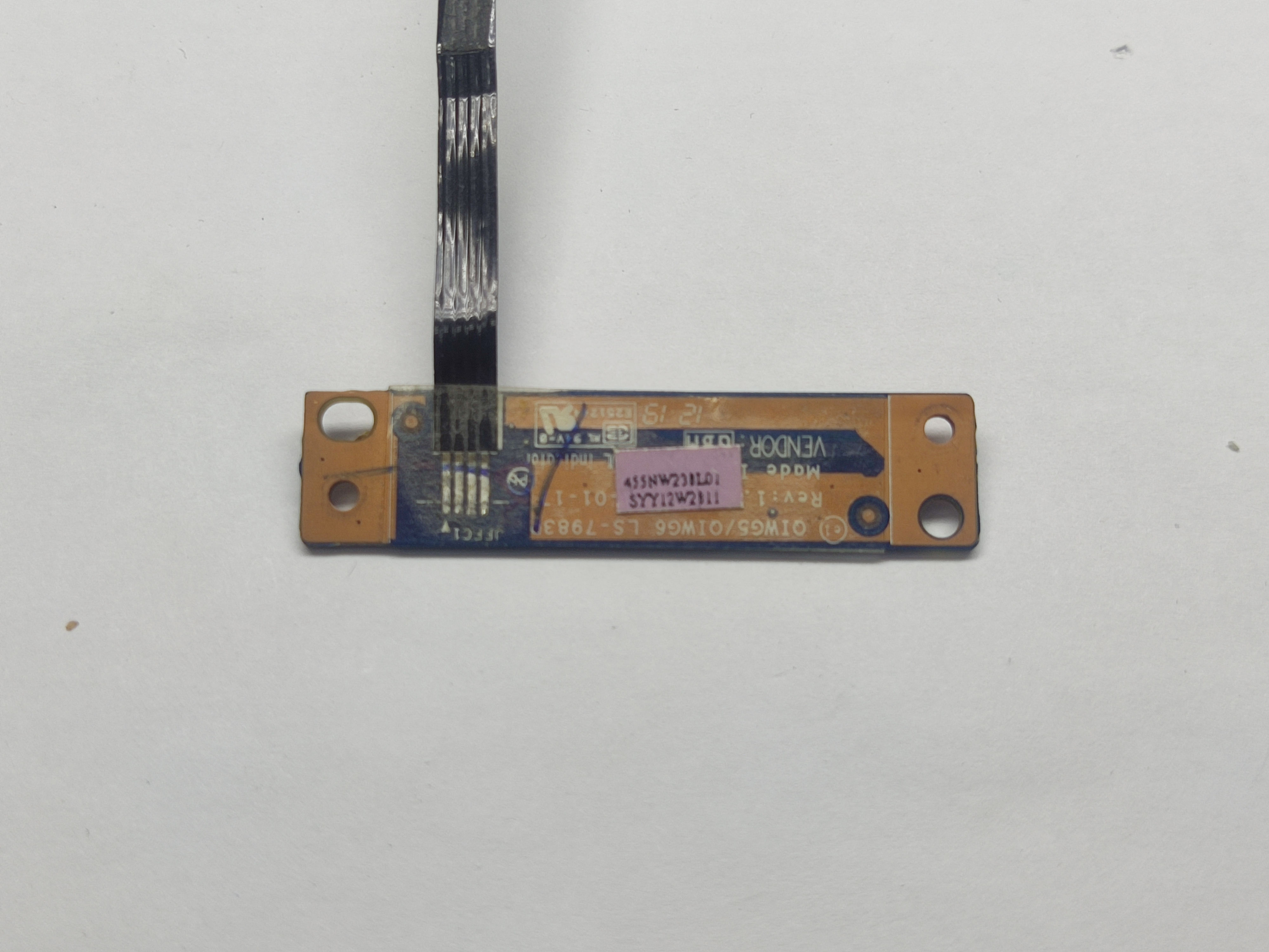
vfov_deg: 30.3
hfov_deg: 39.7
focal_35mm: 48
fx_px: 1760
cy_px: 476
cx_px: 634
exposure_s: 1/235
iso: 50
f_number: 1.79
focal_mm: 4.71
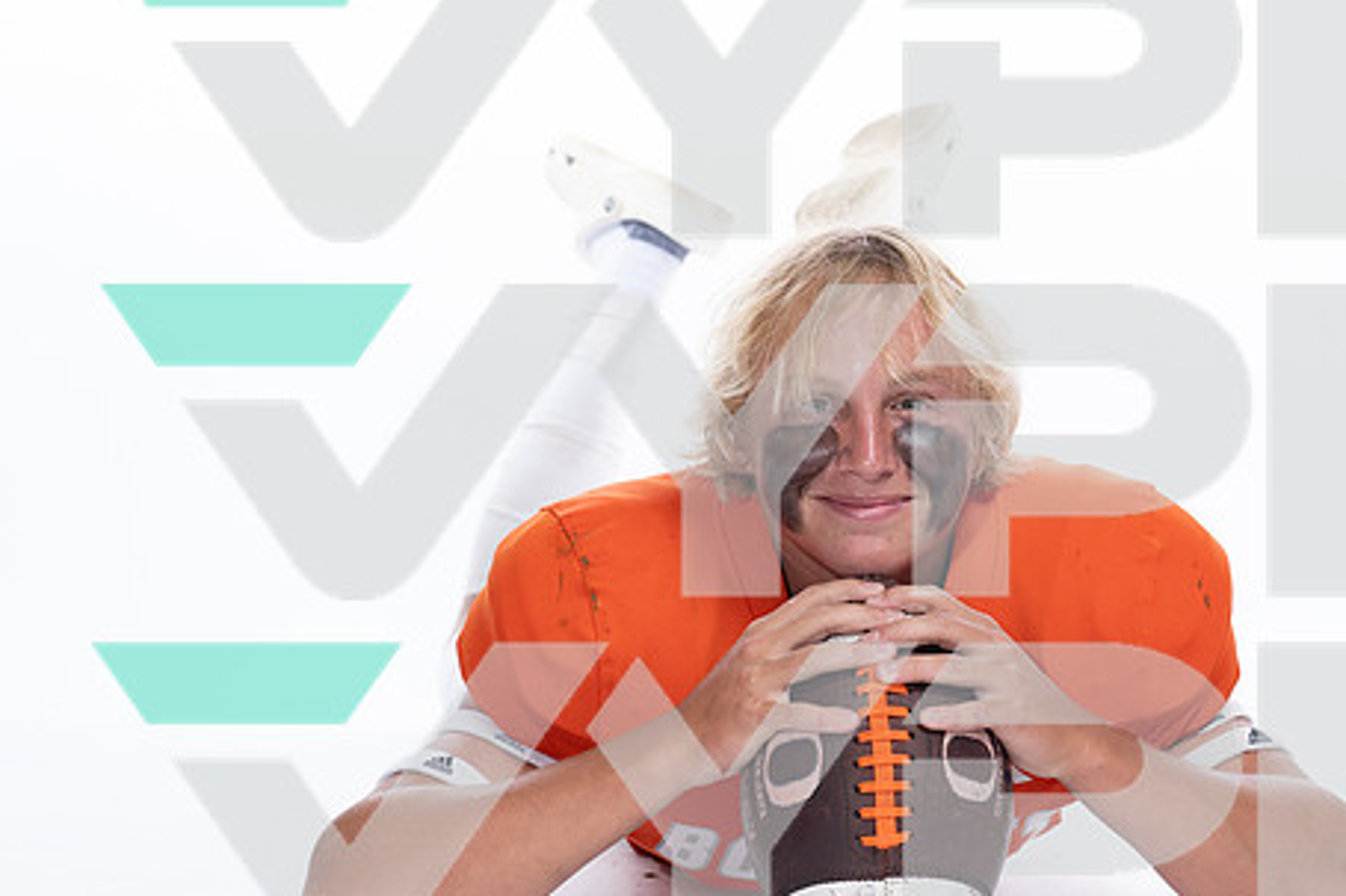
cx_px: 855
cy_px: 442
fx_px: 3289
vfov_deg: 15.5
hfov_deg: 23.1
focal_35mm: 88
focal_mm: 69
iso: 400
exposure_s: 1/250
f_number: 5.6
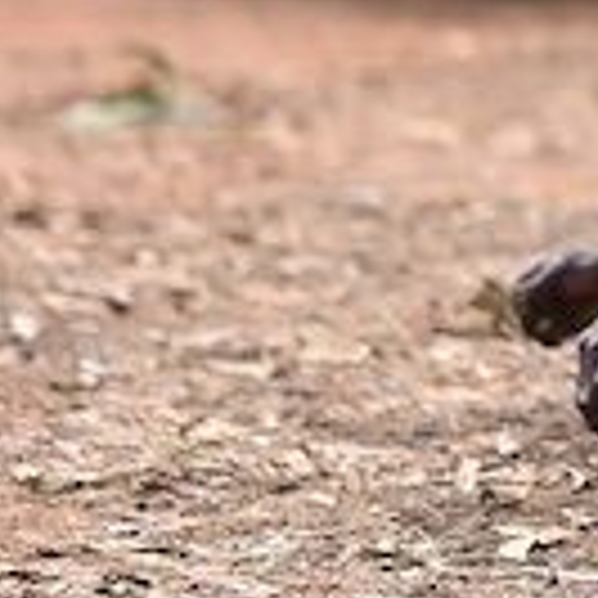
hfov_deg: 3.5
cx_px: 1367
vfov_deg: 3.6
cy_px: -432
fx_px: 9538
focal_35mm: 488
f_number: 1.8
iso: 250
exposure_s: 1/3200
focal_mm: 85
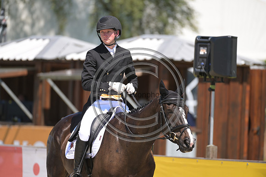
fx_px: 2956
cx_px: 133
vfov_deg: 3.4
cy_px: 88
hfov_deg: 5.2
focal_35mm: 400
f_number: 5
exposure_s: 1/1250
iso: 320
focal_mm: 400
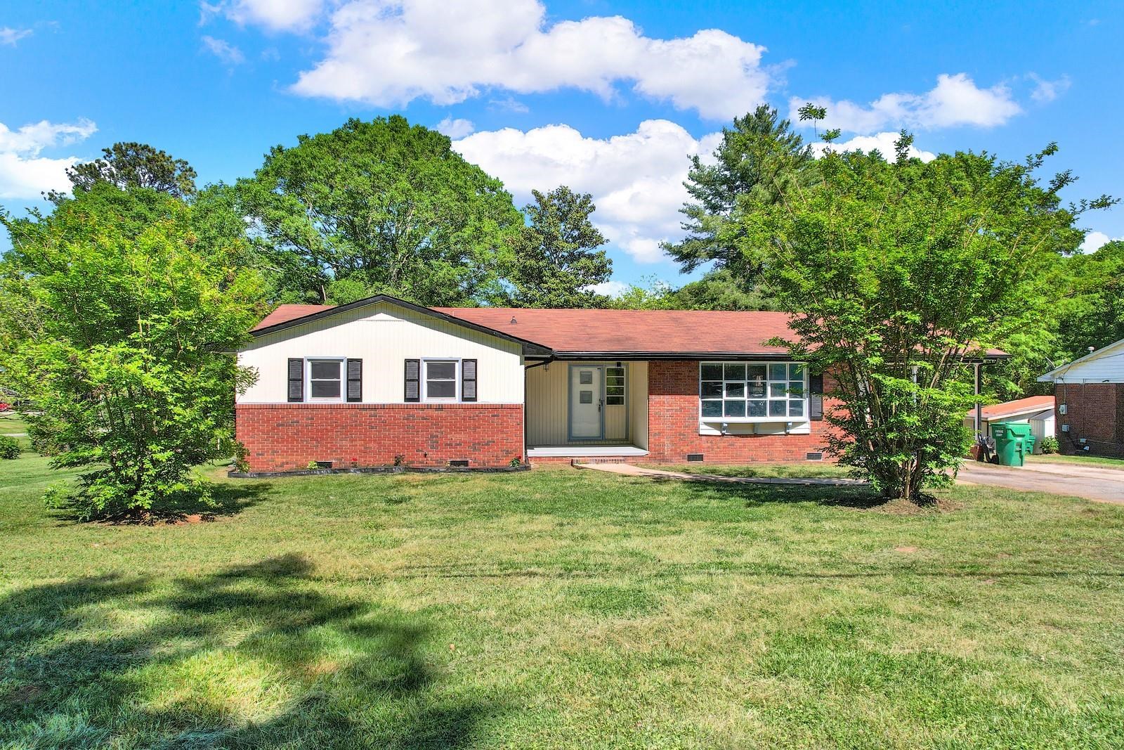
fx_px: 687
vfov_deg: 57.2
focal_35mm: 22
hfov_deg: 78.6
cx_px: 562
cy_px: 375
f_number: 2.8
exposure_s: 1/2500
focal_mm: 8.38
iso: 120
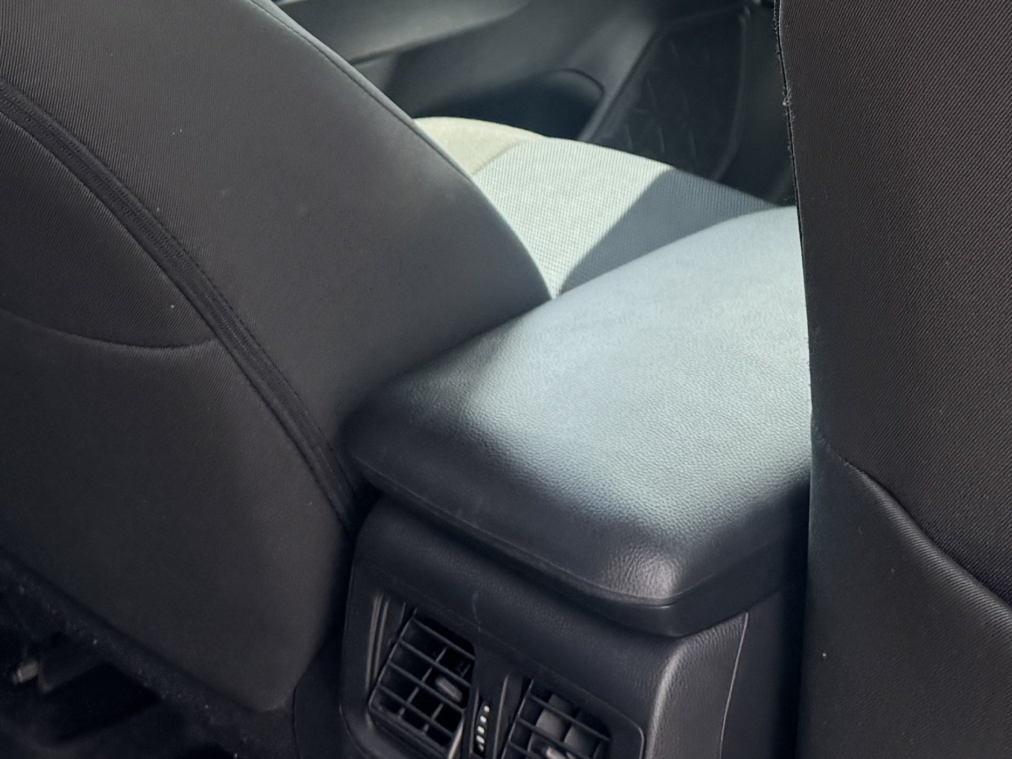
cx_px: 728
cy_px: -302
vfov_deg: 18.4
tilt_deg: -10.1
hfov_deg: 26.4
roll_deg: -0.5
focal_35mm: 73
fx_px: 2134
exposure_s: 1/299
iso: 80
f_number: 1.78
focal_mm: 6.76
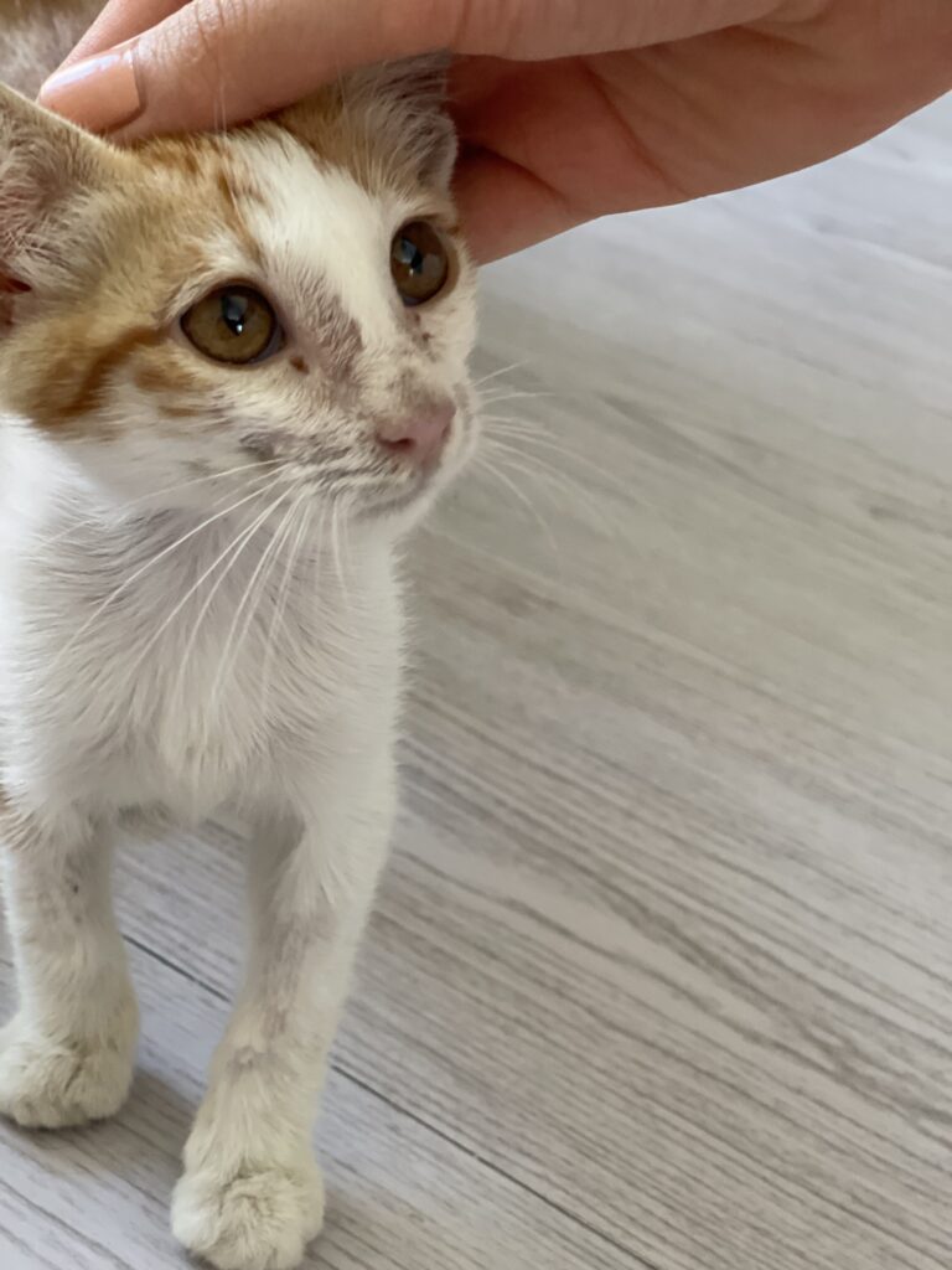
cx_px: 476
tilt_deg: -31.3
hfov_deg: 22.9
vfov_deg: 30.3
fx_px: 2347
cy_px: 635
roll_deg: -6.6
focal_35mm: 64
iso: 250
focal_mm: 7.5
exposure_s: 1/97
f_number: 2.2
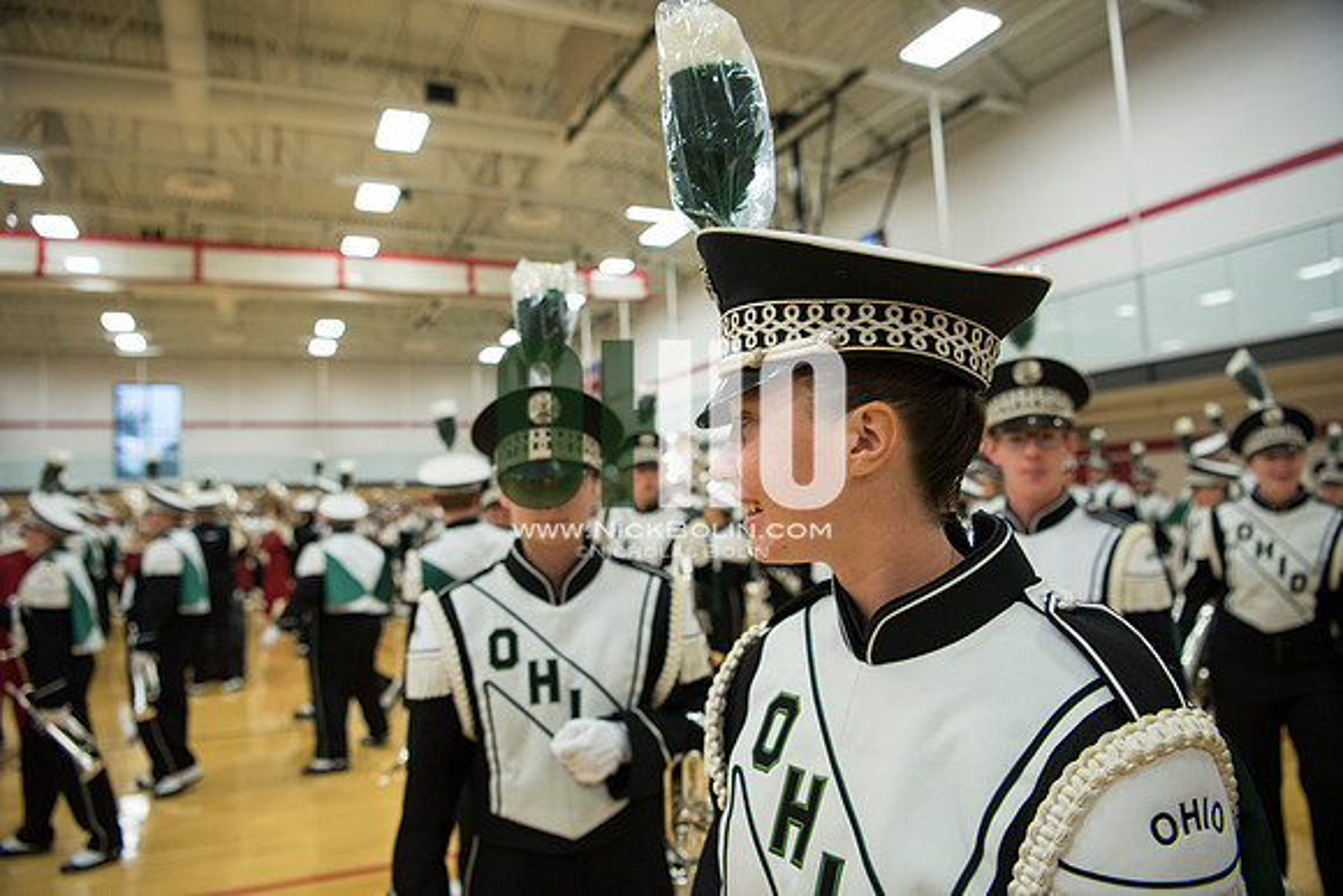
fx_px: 896
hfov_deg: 73.7
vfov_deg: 53.2
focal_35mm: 24
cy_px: 448
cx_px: 672
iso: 2000
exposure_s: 1/320
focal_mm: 24
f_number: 3.2
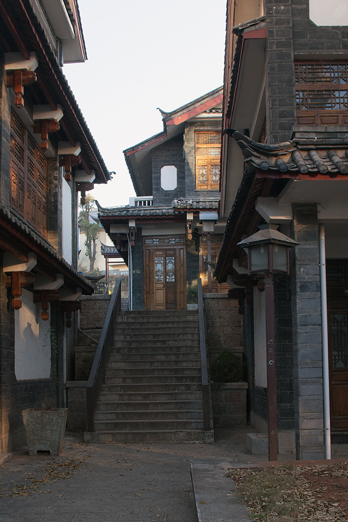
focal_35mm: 36
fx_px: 522
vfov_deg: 53.1
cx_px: 174
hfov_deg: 36.9
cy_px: 261
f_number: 9
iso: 200
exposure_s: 1/25
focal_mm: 24
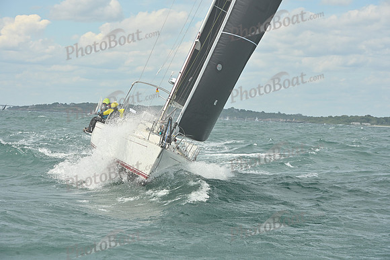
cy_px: 130
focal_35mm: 122
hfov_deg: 16.8
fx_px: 1322
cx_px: 195
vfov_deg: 11.2
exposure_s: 1/1250
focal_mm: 122
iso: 320
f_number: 11
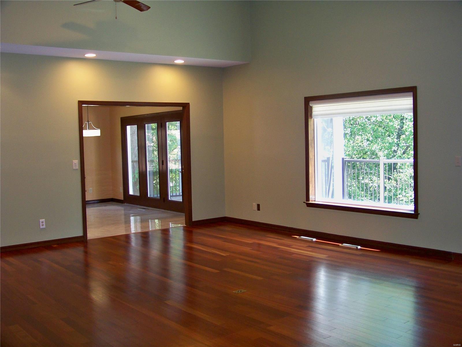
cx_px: 231
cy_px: 174
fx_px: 494
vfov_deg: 38.7
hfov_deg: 50.1
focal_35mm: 37
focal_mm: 6.75
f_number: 2.8
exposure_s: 1/30
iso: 200
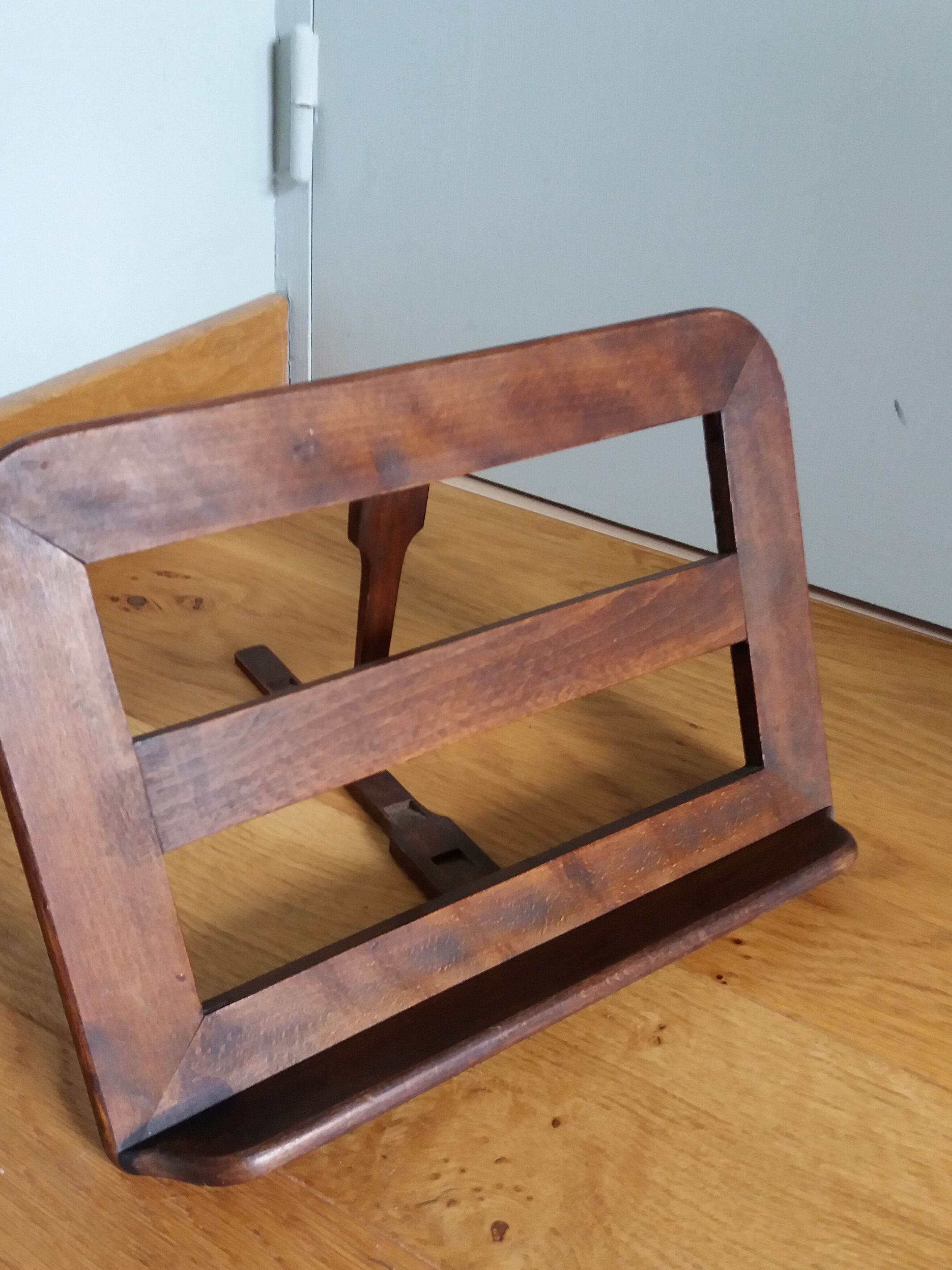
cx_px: 393
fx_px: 1210
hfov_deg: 42.8
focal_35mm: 33
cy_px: 705
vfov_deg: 55.2
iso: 160
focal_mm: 3.7
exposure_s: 1/25
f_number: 1.9
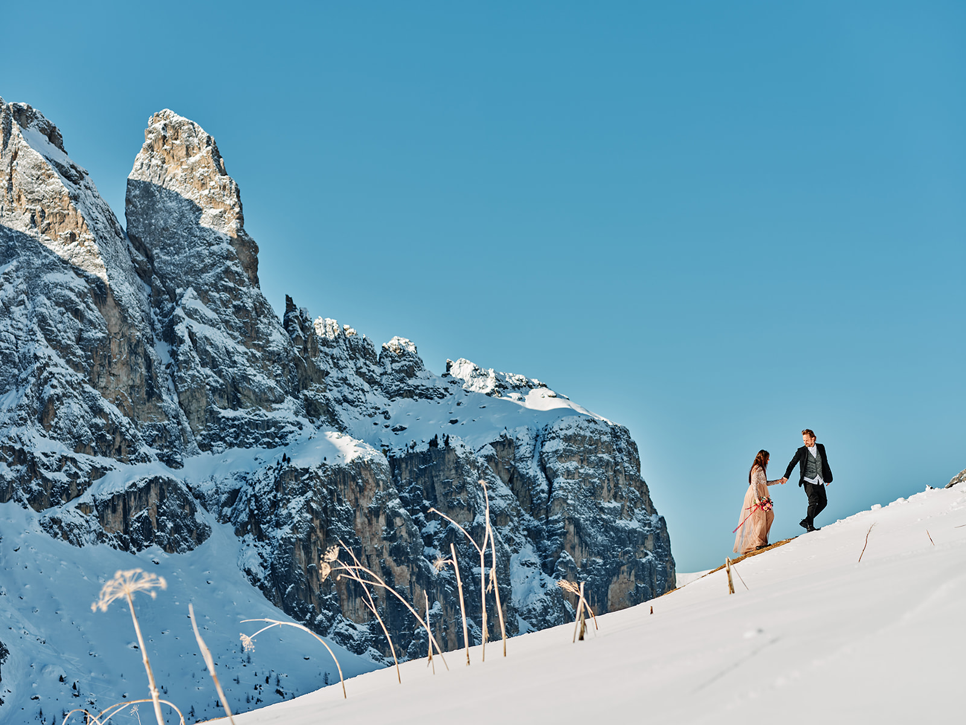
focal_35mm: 63
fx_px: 1758
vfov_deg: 23.3
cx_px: 483
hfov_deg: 30.7
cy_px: 362
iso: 100
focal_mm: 80
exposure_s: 1/640
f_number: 4
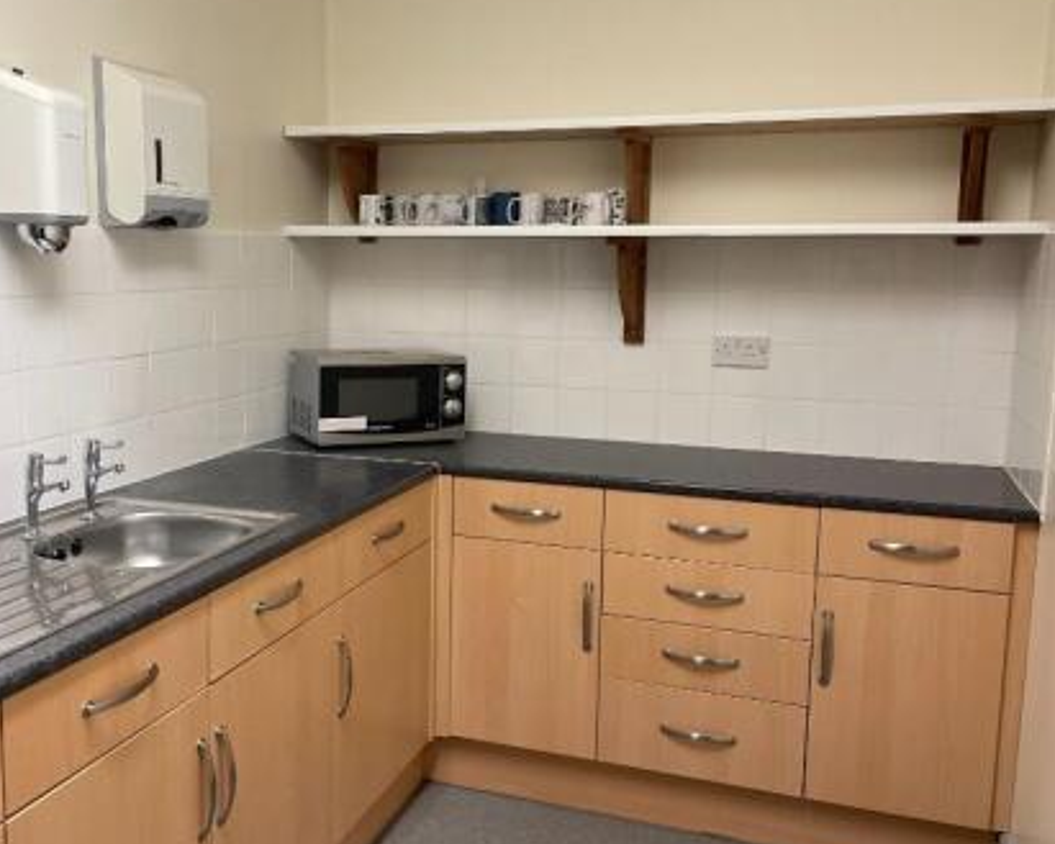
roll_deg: -0.7
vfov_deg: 41.2
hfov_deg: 49.9
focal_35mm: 36
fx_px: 1124
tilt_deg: -8.6
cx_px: 412
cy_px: 440
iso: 125
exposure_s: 1/100
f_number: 1.6
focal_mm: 4.2
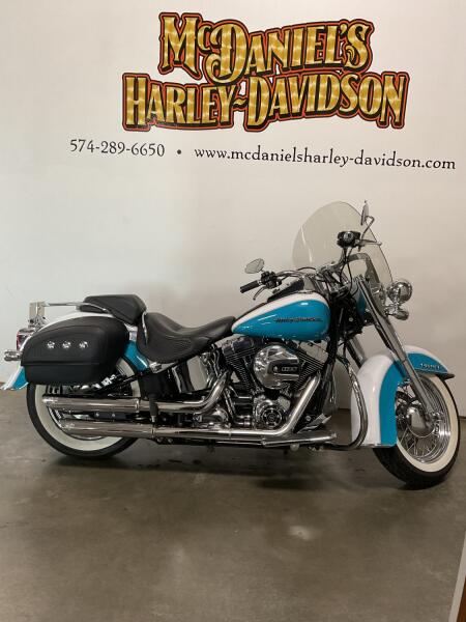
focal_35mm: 29
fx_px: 521
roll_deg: -2.1
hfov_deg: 48.2
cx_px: 233
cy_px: 311
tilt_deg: -13.1
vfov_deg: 61.7
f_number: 1.8
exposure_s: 1/60
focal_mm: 3
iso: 100
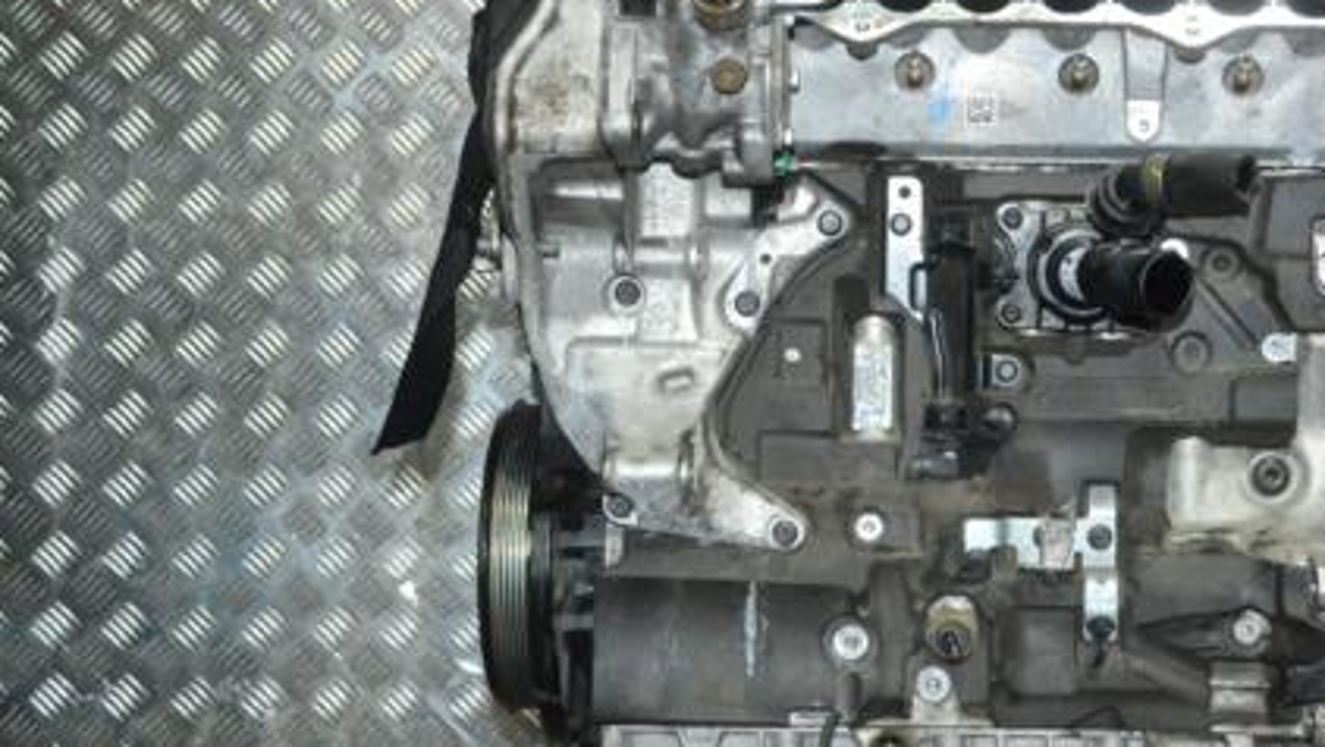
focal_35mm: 65
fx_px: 2276
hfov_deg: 32.1
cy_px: 380
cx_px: 907
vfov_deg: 18.6
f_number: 4.5
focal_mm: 29
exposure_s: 1/60
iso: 1400
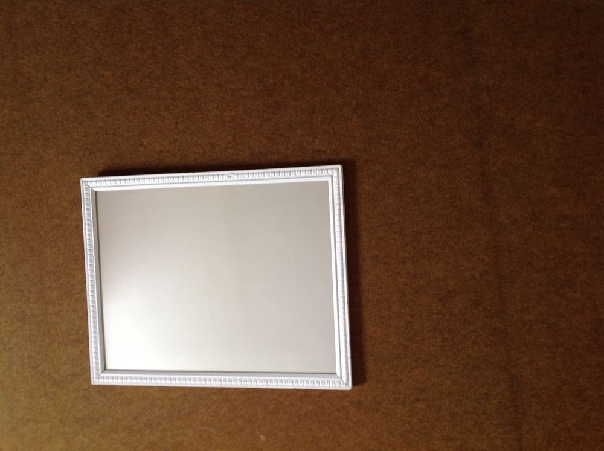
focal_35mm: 35
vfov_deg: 40.6
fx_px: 610
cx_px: 302
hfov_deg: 52.7
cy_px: 226
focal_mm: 4.28
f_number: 2.4
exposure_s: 1/15
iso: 100
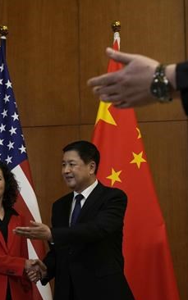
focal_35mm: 94
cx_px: 85
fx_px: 770
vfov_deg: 22.1
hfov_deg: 13.9
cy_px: 171
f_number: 5.6
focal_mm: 52
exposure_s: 1/500
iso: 2500
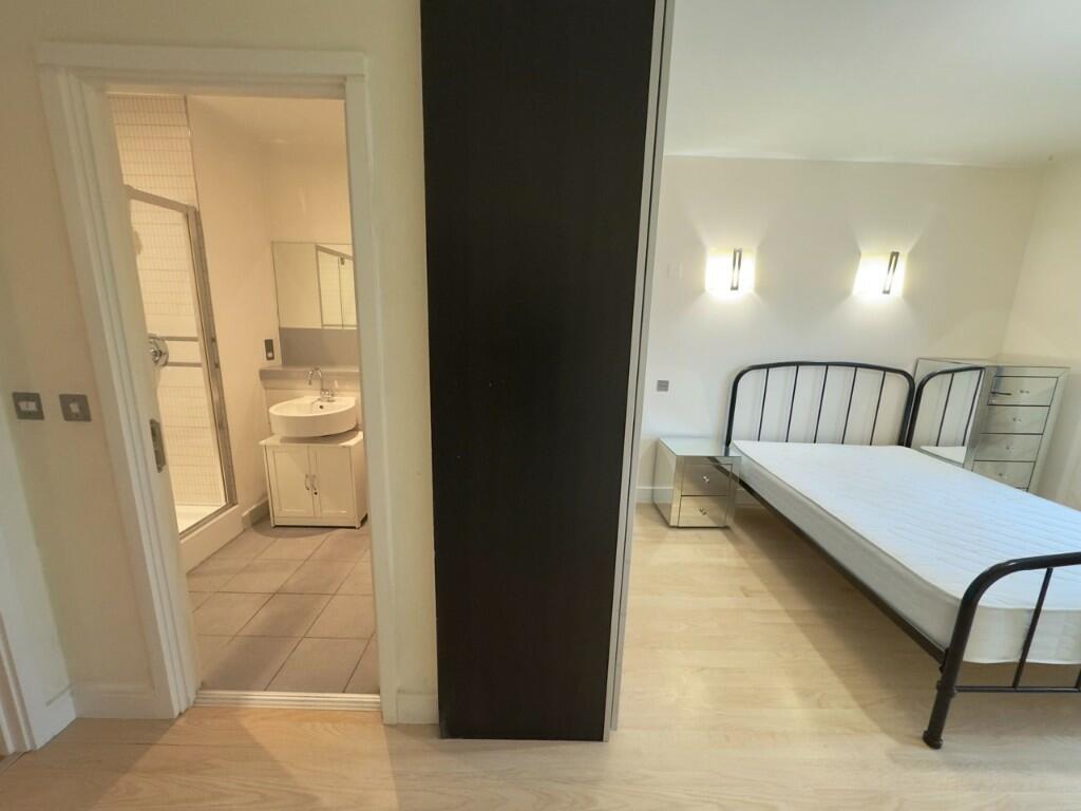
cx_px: 540
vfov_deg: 85.7
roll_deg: -1.8
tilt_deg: -11.6
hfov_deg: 102.1
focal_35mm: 14
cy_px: 406
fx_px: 437
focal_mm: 2.22
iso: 400
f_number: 2.2
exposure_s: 1/50
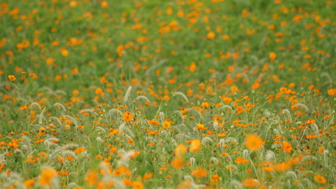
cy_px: 101
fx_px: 2948
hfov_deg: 6.5
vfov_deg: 3.7
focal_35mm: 331
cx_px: 168
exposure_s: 1/500
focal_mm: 210
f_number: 5.6
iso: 200
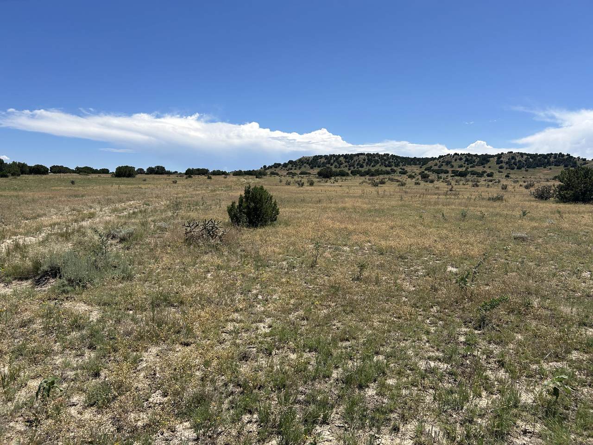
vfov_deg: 53.1
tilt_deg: -2.6
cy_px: 222
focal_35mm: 26
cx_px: 296
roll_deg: -1.0
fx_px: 445
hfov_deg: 67.3
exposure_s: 1/6211
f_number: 1.5
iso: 50
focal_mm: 5.7
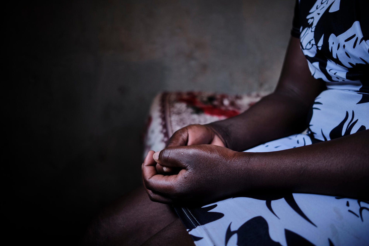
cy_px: 123
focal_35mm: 35
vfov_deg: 37.8
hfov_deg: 54.4
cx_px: 184
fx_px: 359
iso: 400
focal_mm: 23
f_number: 2
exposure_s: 1/100
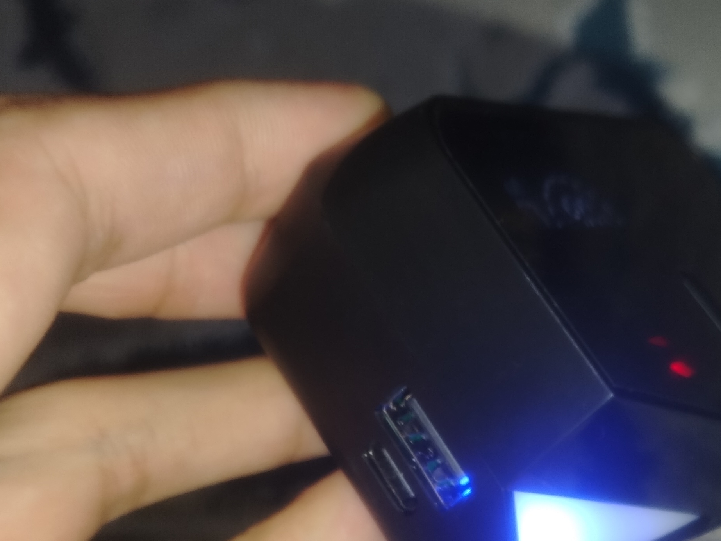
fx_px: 1083
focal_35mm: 52
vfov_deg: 27.9
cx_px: 437
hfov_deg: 36.7
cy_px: 364
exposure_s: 1/50
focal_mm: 5.25
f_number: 1.75
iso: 834
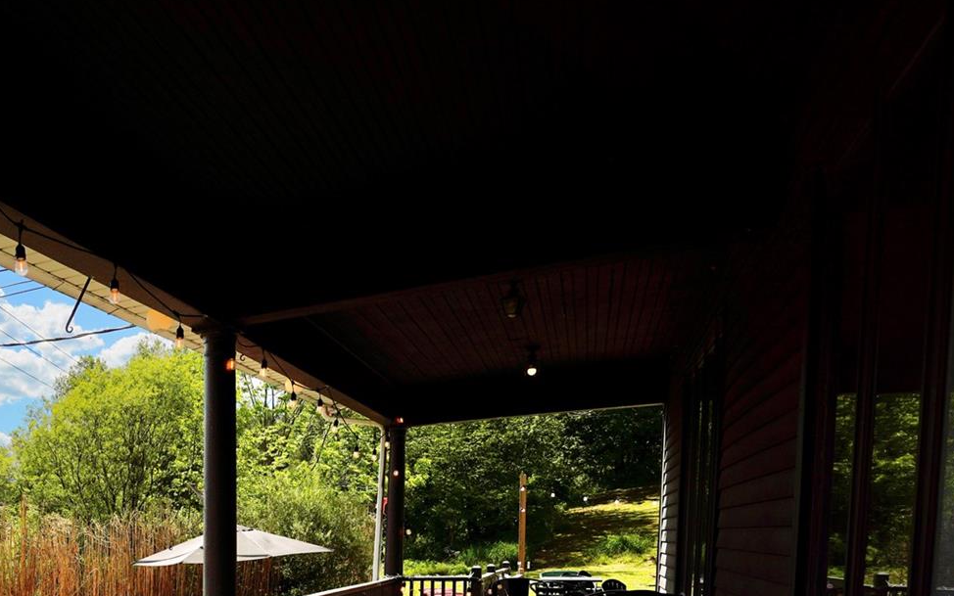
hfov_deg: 52.5
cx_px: 74
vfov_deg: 36.2
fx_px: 814
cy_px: 598
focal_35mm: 31
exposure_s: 1/800
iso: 100
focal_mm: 14.6
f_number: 8
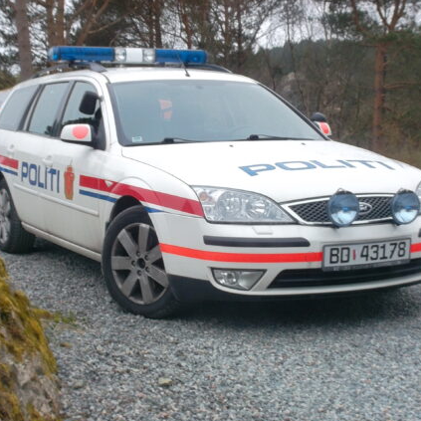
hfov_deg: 25.7
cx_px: 195
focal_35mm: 67
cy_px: 212
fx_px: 922
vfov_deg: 25.7
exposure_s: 1/85
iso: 80
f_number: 4.7
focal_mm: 7.9
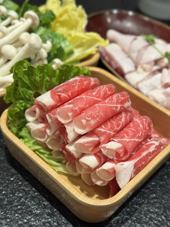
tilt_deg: -44.6
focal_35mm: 48
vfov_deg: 39.7
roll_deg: -7.0
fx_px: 314
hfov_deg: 30.3
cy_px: 114
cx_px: 85
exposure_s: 1/50
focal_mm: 6.76
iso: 100
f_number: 1.78
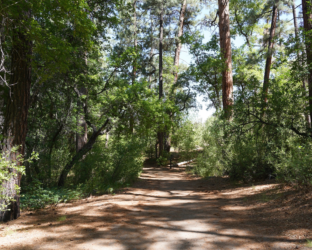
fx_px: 360
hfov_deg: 46.7
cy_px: 124
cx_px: 175
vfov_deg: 38.2
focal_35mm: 39
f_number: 7.1
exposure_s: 1/125
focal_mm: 34
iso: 200
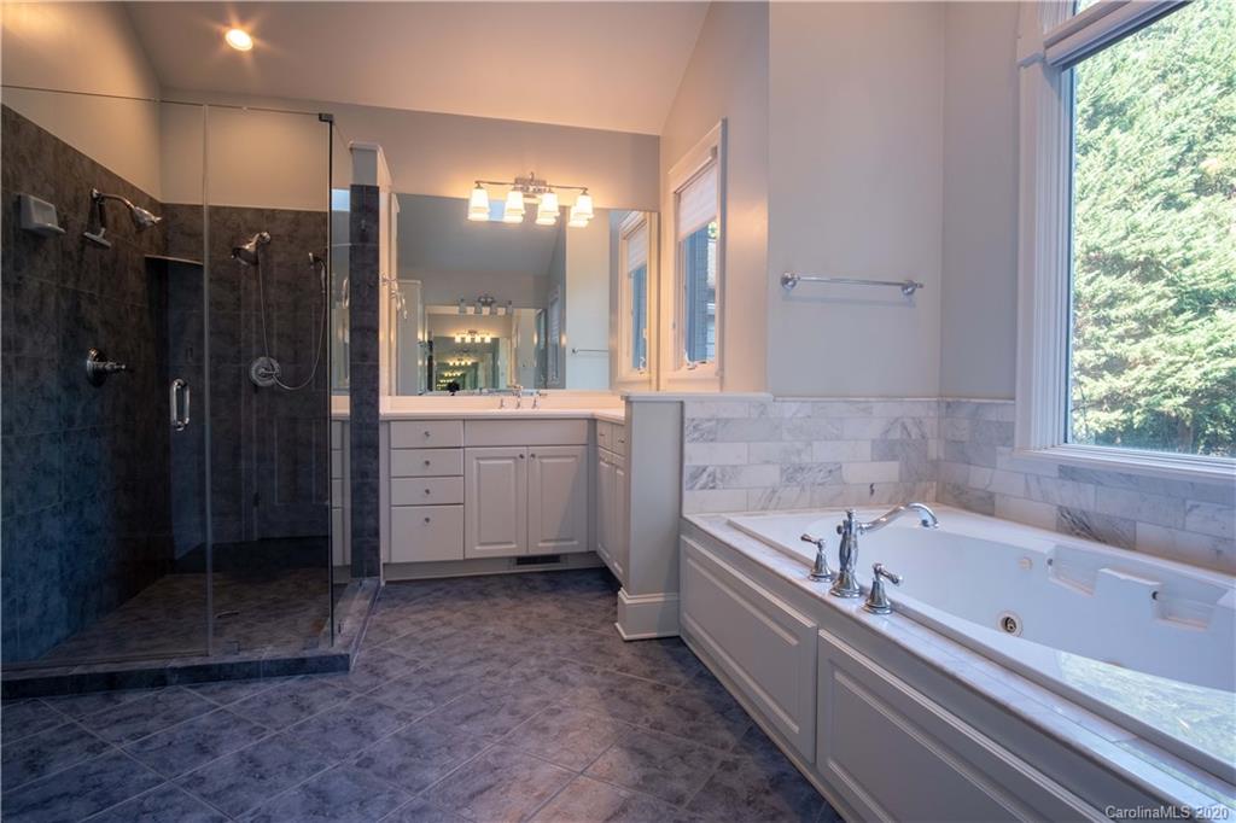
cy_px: 412
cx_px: 618
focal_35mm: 18
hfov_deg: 90.0
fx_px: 618
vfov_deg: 67.3
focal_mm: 12
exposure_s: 1/60
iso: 400
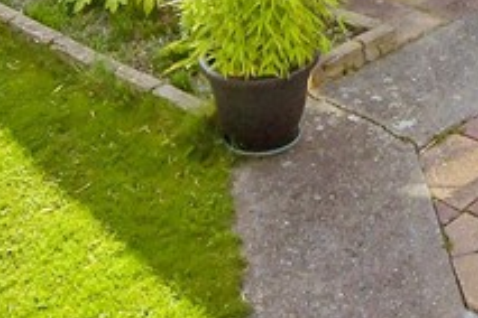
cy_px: -256
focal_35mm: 72
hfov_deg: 27.3
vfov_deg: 16.0
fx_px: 956
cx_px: 411
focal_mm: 10
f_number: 9
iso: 400
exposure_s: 1/1000
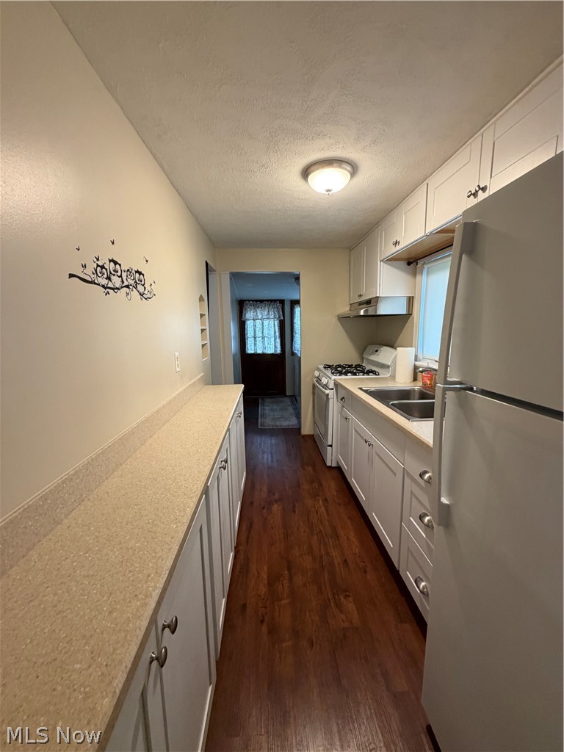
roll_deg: +1.0
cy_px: 376
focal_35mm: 14
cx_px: 282
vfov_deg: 102.1
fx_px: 304
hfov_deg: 85.7
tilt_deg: -10.2
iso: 320
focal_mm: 2.22
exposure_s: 1/60
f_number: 2.2
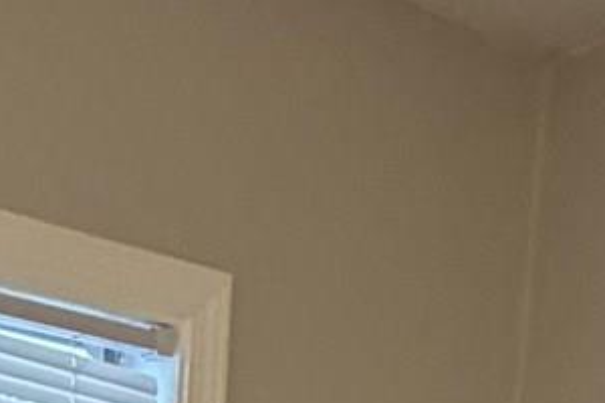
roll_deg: -3.2
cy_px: 1304
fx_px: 1882
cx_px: -52
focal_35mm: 112
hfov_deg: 17.7
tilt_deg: -11.2
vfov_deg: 9.1
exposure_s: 1/60
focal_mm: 2.22
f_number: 2.2
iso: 400
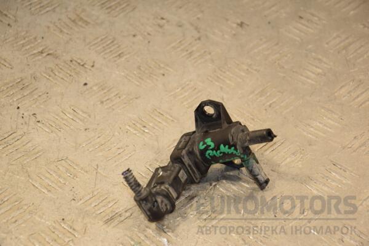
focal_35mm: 128
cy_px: 123
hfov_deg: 16.1
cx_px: 184
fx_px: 1307
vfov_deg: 10.8
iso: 800
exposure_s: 1/200
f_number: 5.6
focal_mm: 85
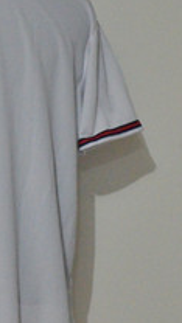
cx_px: -173
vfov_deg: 11.5
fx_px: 1613
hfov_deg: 6.3
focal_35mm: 188
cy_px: 141
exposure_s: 1/60
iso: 4000
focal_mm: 50
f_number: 4.8
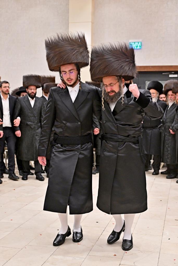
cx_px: 89
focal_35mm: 51
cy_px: 133
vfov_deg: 38.9
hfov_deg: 26.5
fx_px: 378
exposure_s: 1/250
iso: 1250
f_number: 4
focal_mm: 51
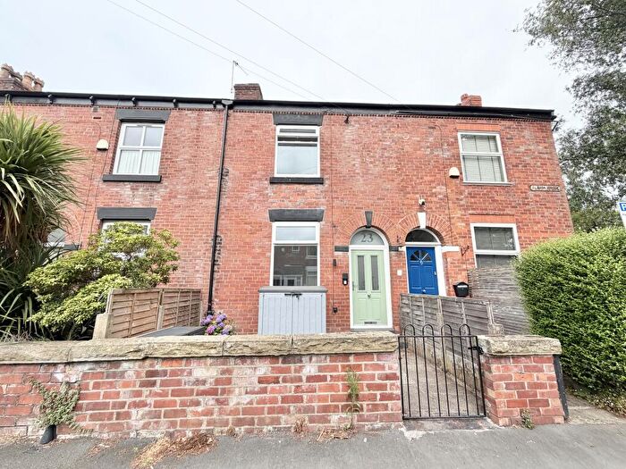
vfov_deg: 85.7
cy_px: 234
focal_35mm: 14
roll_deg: +0.0
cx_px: 313
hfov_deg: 102.1
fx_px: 253
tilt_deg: +11.0
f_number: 2.2
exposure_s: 1/770
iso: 40
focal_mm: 2.22
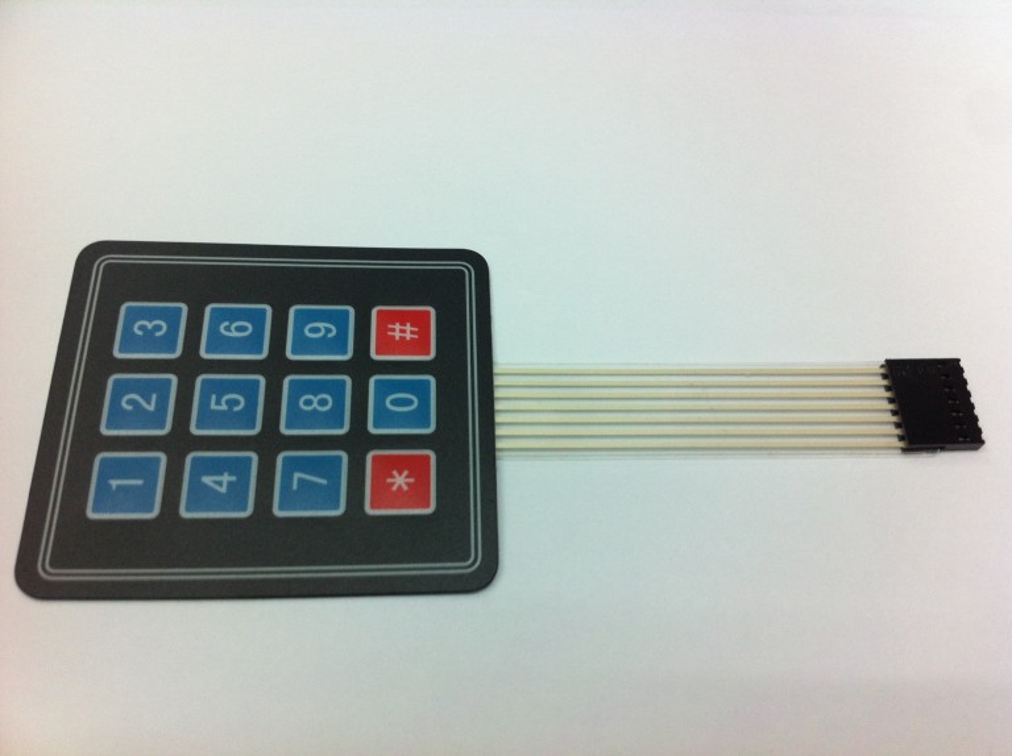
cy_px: 378
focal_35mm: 35
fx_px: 1022
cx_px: 506
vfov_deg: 40.6
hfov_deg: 52.7
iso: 80
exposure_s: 1/24
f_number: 2.8
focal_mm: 3.85
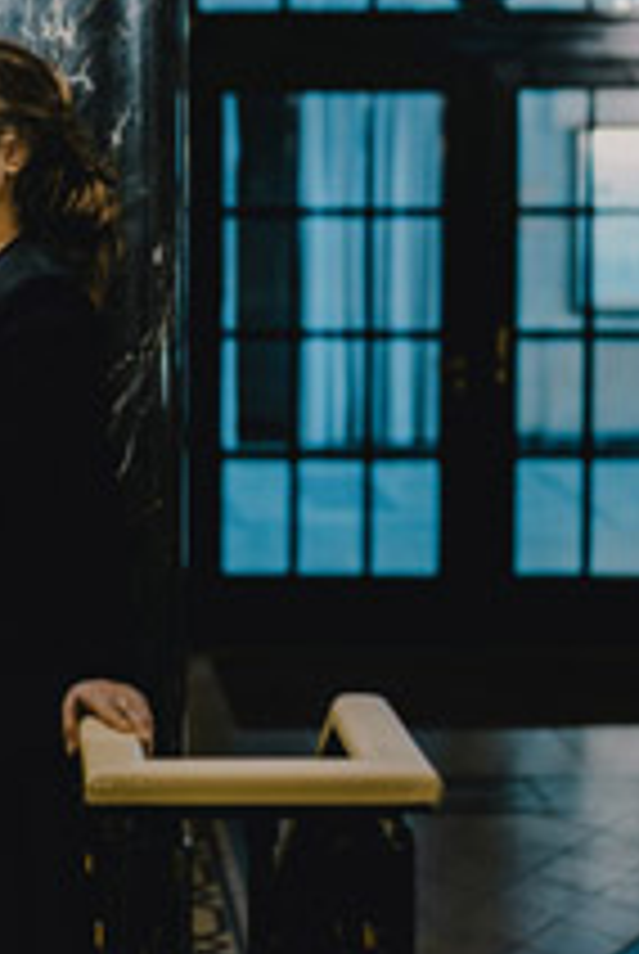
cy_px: 207
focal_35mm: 104
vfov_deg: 19.4
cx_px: 45
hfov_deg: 13.1
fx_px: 2760
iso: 500
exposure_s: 1/60
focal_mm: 55
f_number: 2
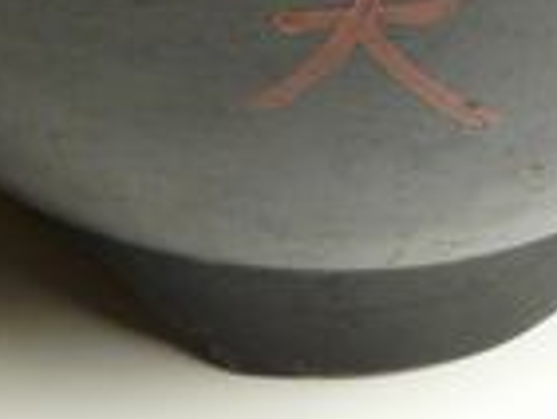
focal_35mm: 188
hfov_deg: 10.5
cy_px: -174
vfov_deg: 7.8
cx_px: 233
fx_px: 3028
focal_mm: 6
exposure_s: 1/30
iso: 200
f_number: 2.8
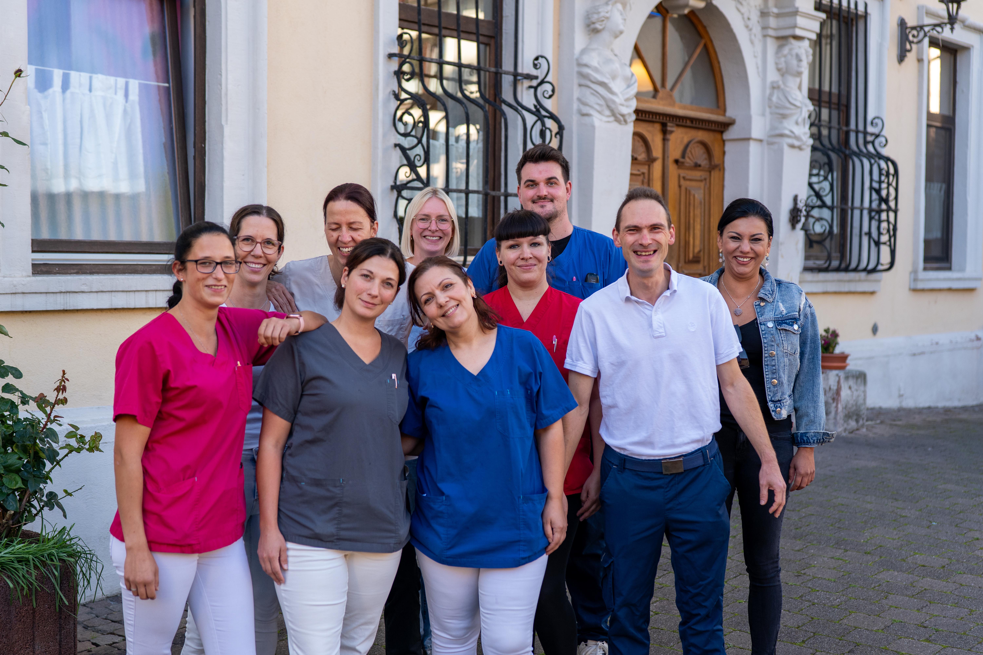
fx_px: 1365
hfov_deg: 39.6
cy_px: 328
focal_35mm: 50
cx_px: 492
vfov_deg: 27.0
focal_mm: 50
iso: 640
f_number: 2.8
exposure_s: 1/1000
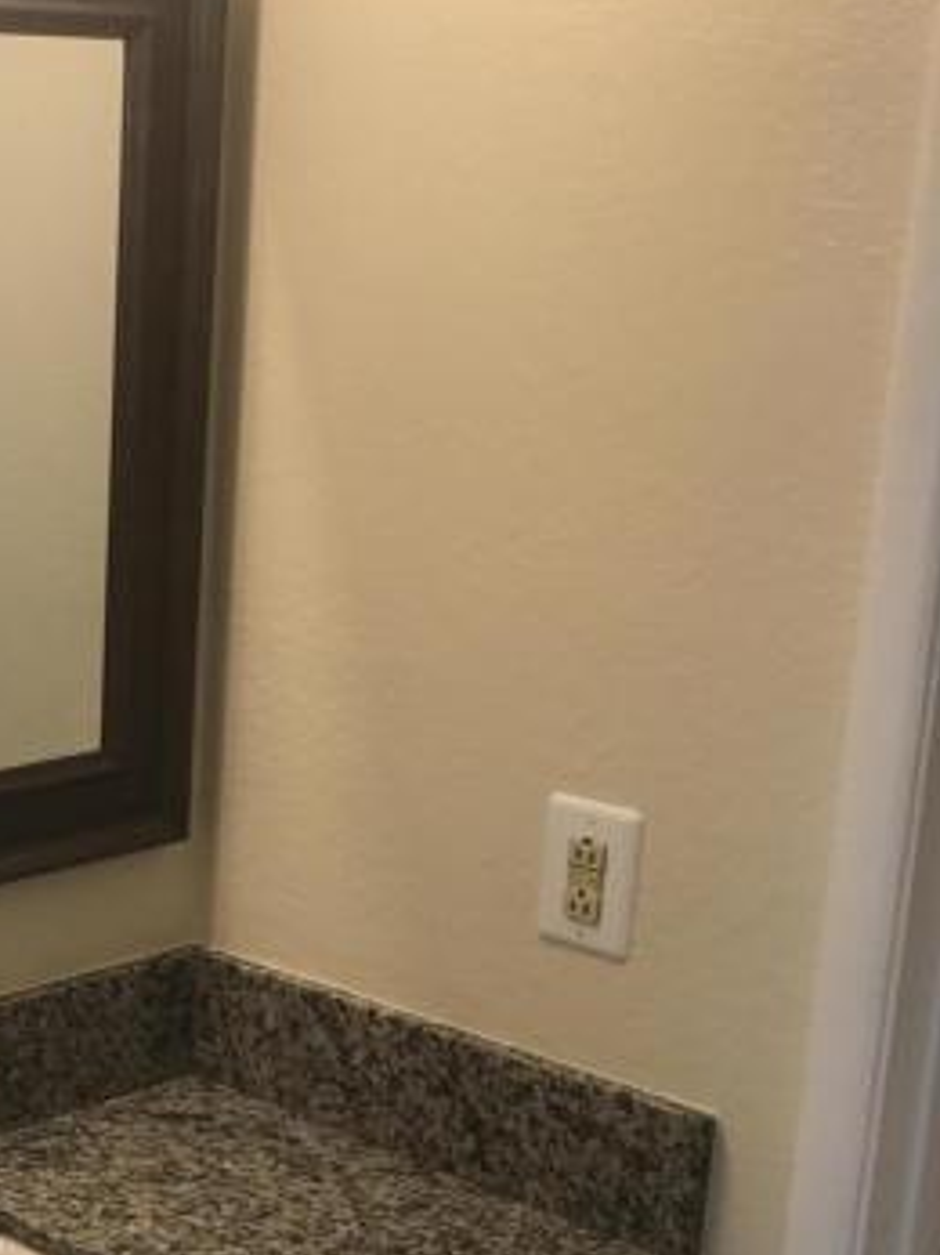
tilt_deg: -17.7
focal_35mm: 62
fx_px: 2246
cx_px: -98
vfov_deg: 30.7
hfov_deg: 22.3
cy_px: 940
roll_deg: +0.4
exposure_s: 1/40
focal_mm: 3.99
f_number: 1.8
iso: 25
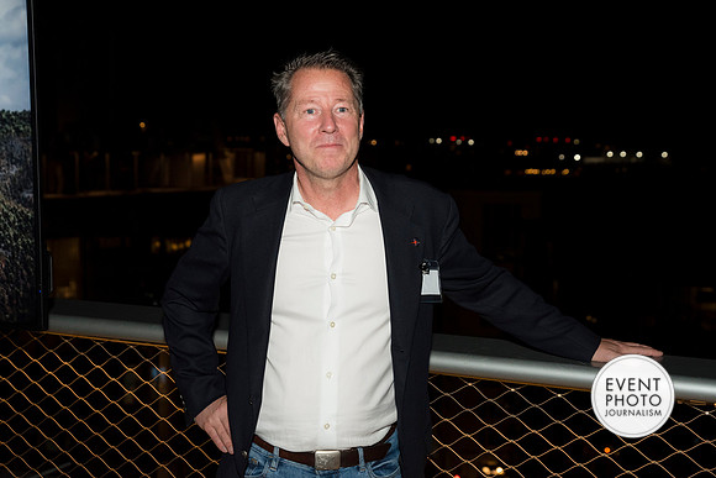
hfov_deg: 32.4
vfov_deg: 21.9
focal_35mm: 62
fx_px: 1233
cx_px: 358
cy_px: 239
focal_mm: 62
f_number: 5.6
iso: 1250
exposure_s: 1/125
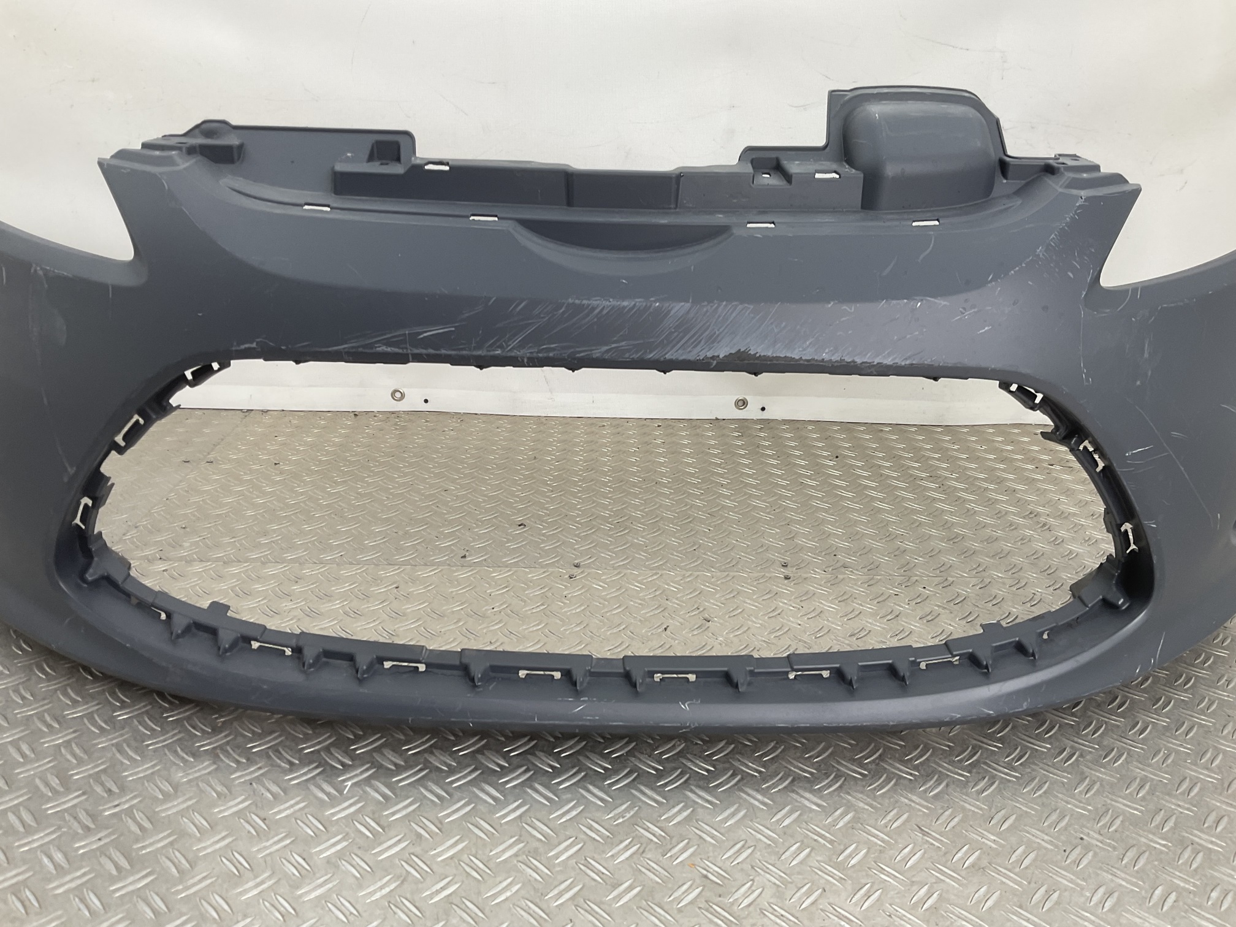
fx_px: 1035
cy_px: 464
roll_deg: -3.0
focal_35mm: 29
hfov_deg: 61.7
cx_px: 618
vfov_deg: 48.2
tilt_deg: -20.7
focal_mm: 3
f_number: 1.8
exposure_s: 1/100
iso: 20
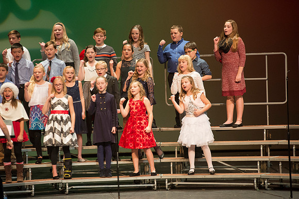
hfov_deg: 10.3
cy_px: 100
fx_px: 1661
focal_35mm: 200
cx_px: 150
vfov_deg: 6.9
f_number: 2.8
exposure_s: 1/200
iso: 2500
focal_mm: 200
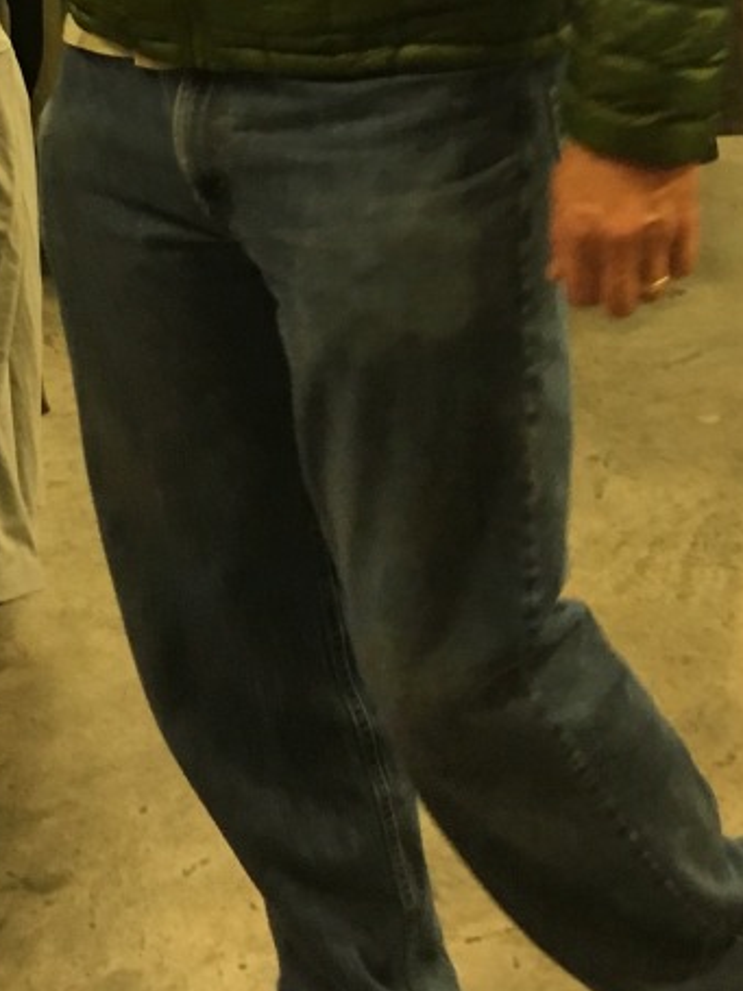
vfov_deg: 21.0
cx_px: 560
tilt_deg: -10.1
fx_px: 2491
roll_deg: +2.4
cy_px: -188
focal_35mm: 87
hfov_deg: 16.9
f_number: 2.2
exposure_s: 1/30
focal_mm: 4.15
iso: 125
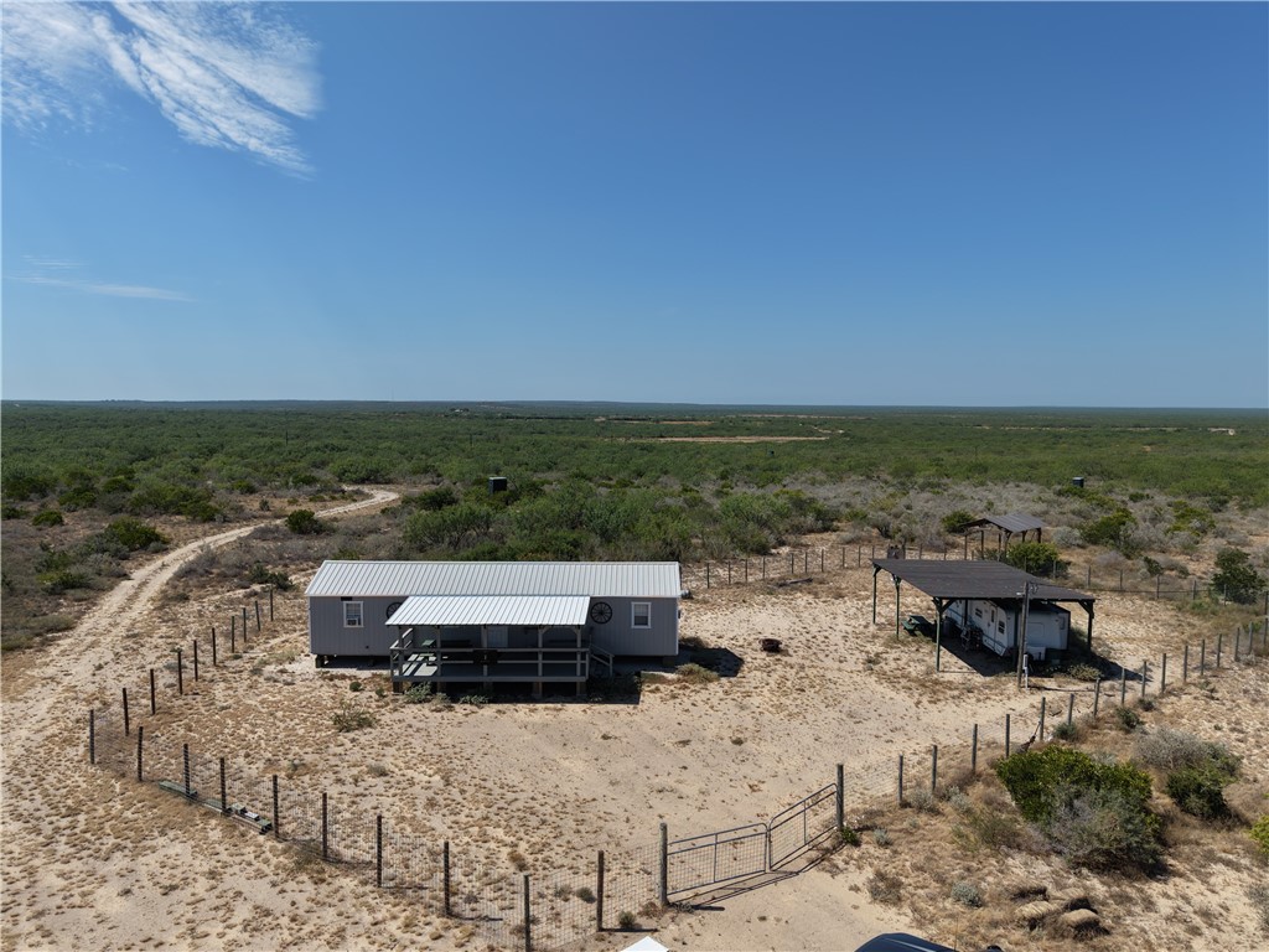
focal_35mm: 24
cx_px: 634
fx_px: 880
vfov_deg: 56.8
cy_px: 476
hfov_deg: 71.6
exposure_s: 1/5000
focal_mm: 8.67
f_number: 1.8
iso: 130
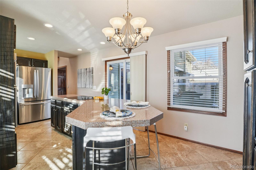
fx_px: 117
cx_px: 128
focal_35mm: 16
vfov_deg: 72.0
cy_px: 85
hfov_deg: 95.0
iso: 125
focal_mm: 11
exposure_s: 1/30
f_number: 8
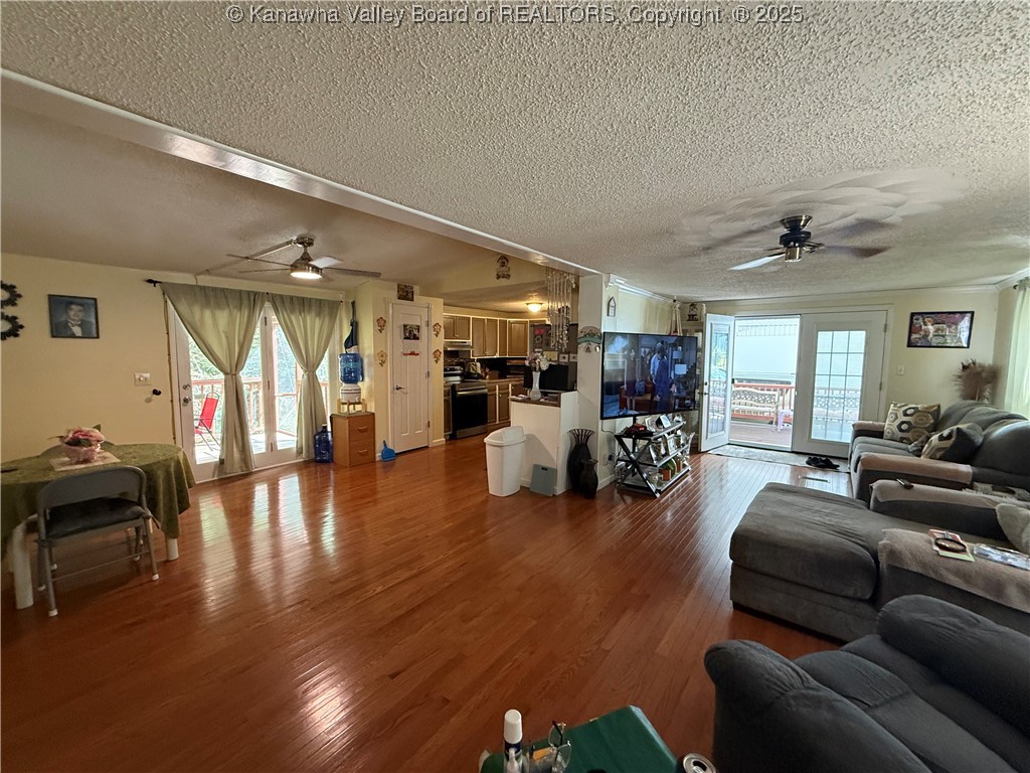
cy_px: 386
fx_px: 417
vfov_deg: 85.7
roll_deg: -0.2
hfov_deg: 102.1
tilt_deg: -5.6
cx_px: 515
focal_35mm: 14
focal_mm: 2.22
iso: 500
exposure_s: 1/60
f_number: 2.2
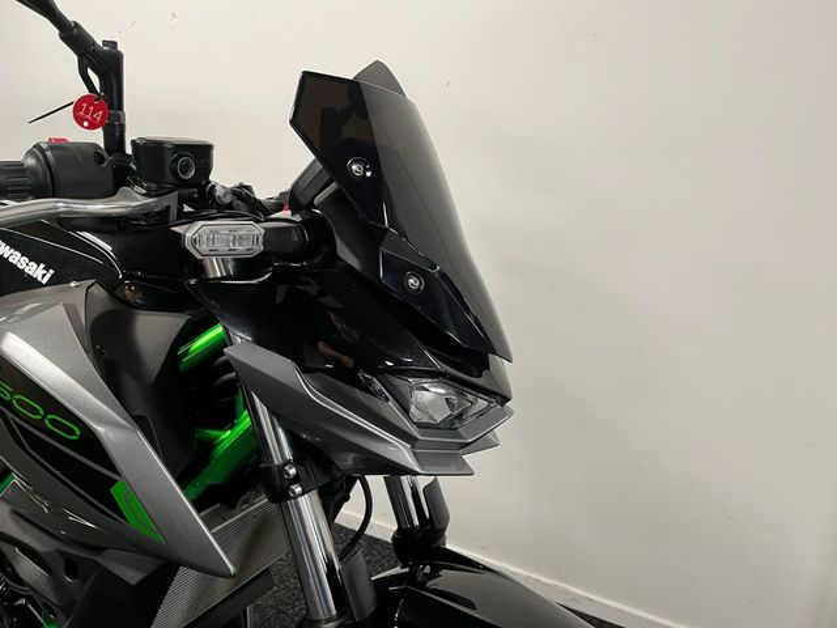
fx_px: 629
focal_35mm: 26
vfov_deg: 53.1
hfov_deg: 67.3
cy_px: 314
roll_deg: -2.2
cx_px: 418
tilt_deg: -18.7
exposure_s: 1/50
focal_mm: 5.1
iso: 100
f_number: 1.6
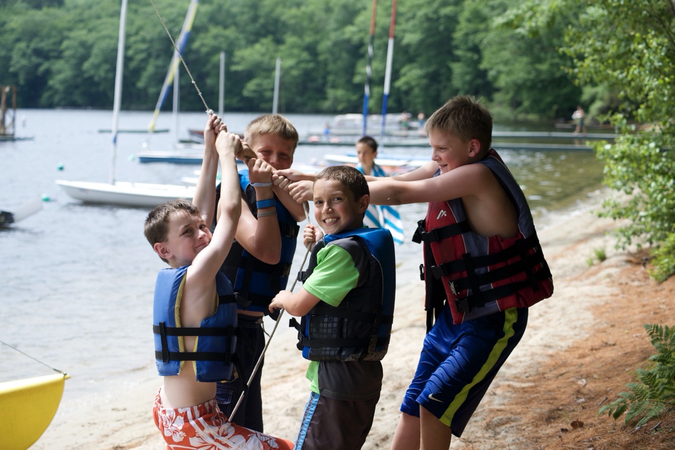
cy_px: 225
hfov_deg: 28.8
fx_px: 1313
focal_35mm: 70
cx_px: 338
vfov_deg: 19.5
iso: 400
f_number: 5
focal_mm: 70
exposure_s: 1/1250
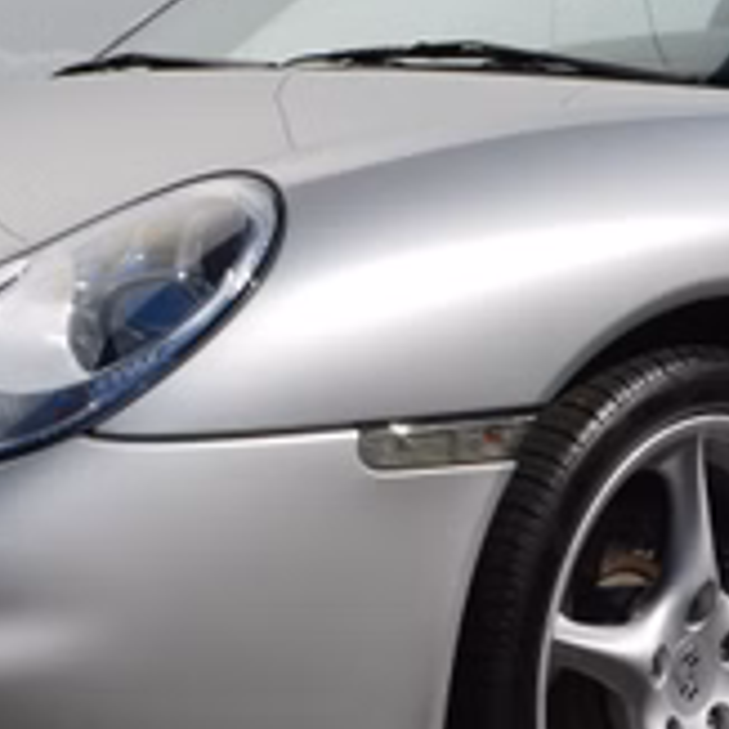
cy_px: 389
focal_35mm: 130
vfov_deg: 13.4
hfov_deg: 13.4
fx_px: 3097
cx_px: 411
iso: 100
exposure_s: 1/160
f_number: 11
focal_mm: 26
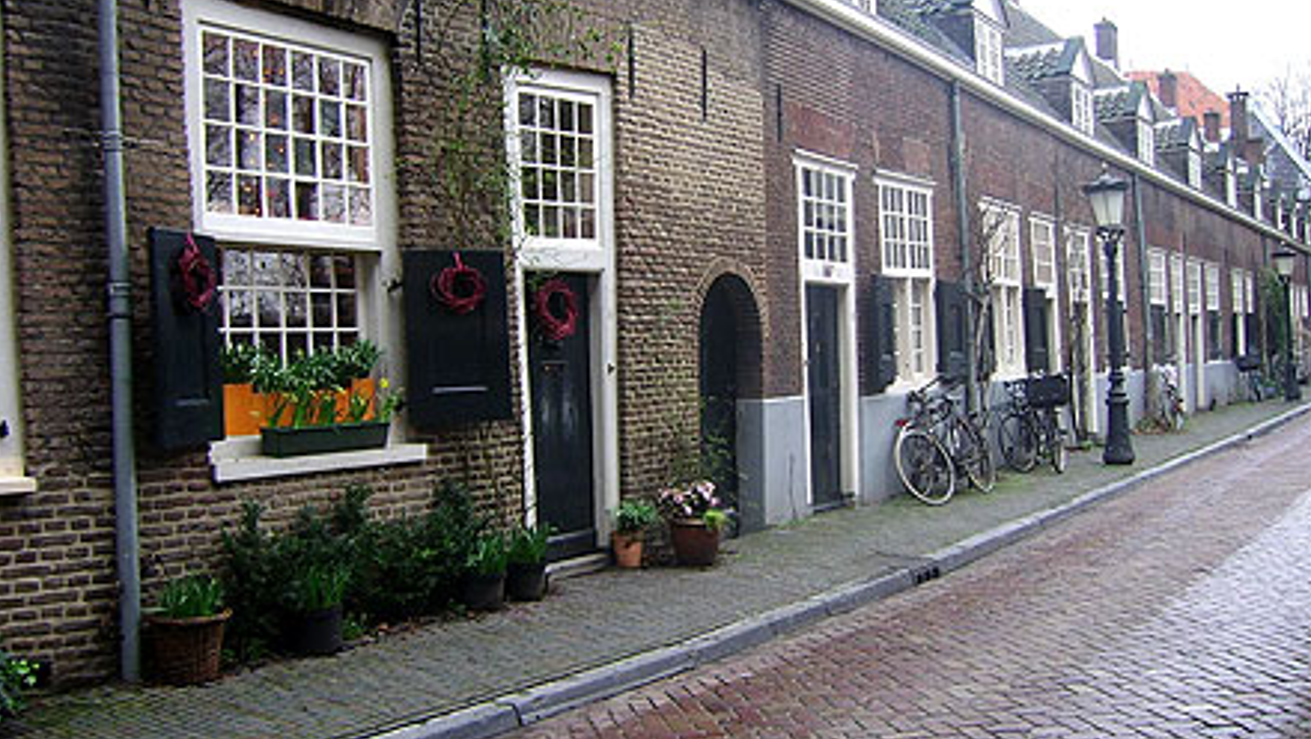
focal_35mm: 39
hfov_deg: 51.6
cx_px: 644
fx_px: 1356
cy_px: 295
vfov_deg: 30.4
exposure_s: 1/71
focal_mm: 5.95
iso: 100
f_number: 2.8
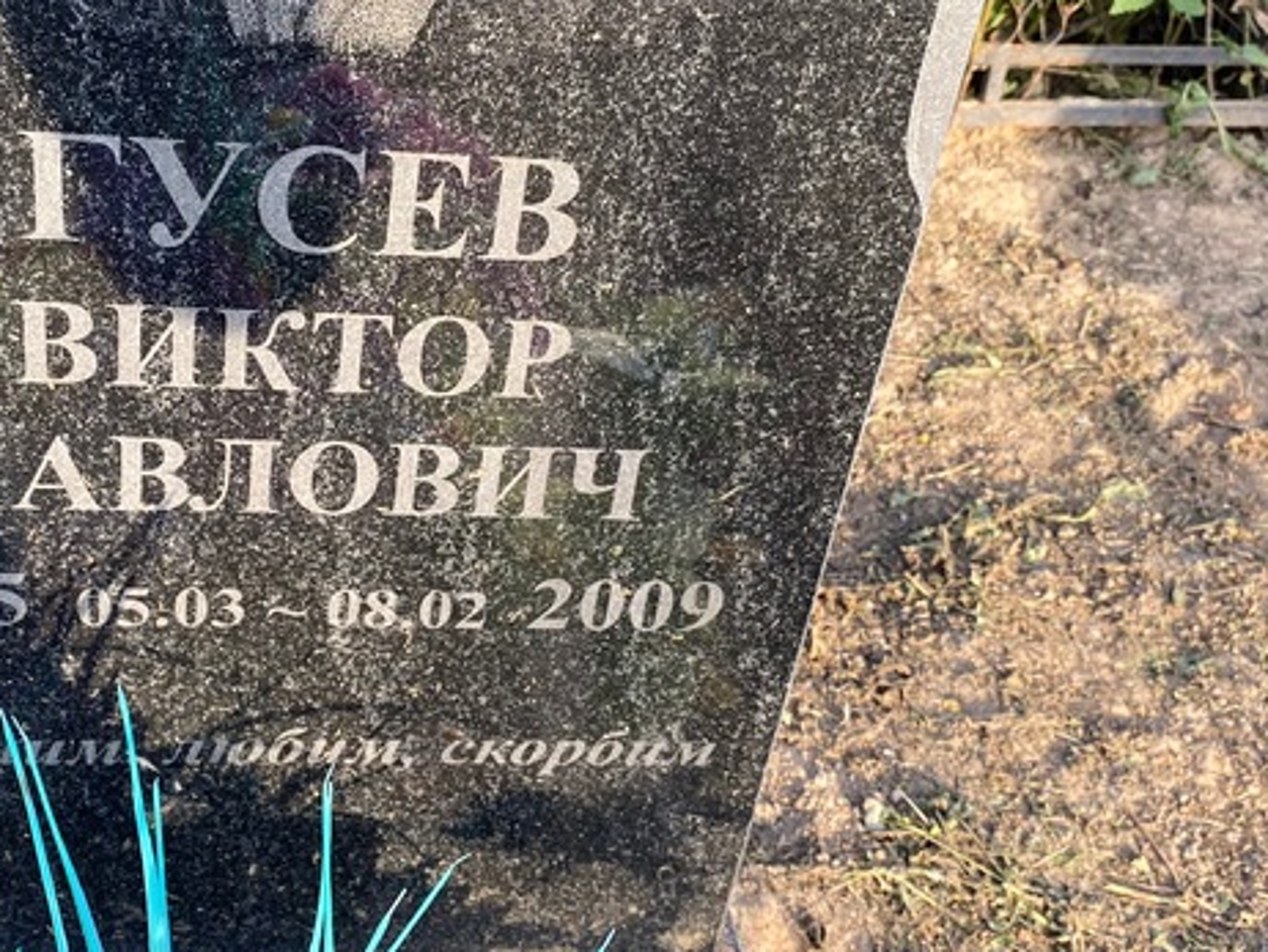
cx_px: 445
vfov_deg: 32.1
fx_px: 1649
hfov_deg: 41.6
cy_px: 359
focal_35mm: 45
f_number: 1.8
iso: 32
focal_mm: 4.25
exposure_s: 1/296
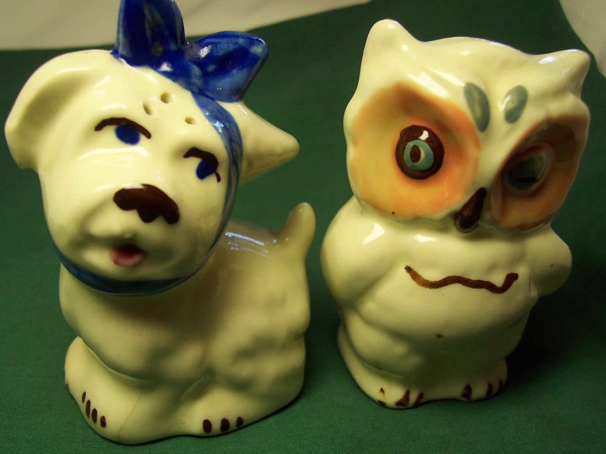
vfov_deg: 38.7
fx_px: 648
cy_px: 227
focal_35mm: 37
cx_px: 303
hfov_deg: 50.1
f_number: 2.8
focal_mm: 5.6
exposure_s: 1/90
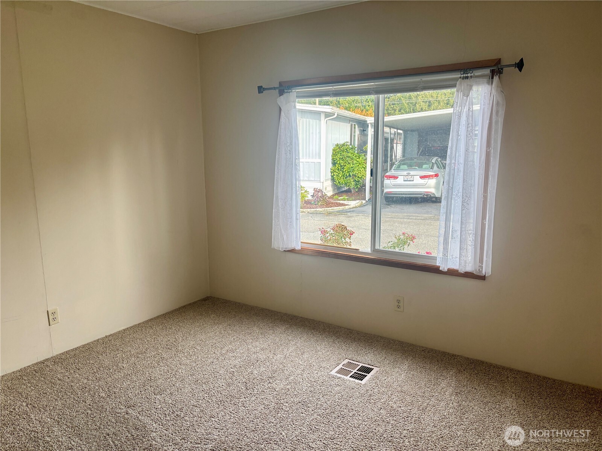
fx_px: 452
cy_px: 226
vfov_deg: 53.1
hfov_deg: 67.3
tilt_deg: -10.2
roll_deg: +0.1
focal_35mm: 26
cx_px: 301
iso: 64
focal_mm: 5.96
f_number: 1.6
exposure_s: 1/120
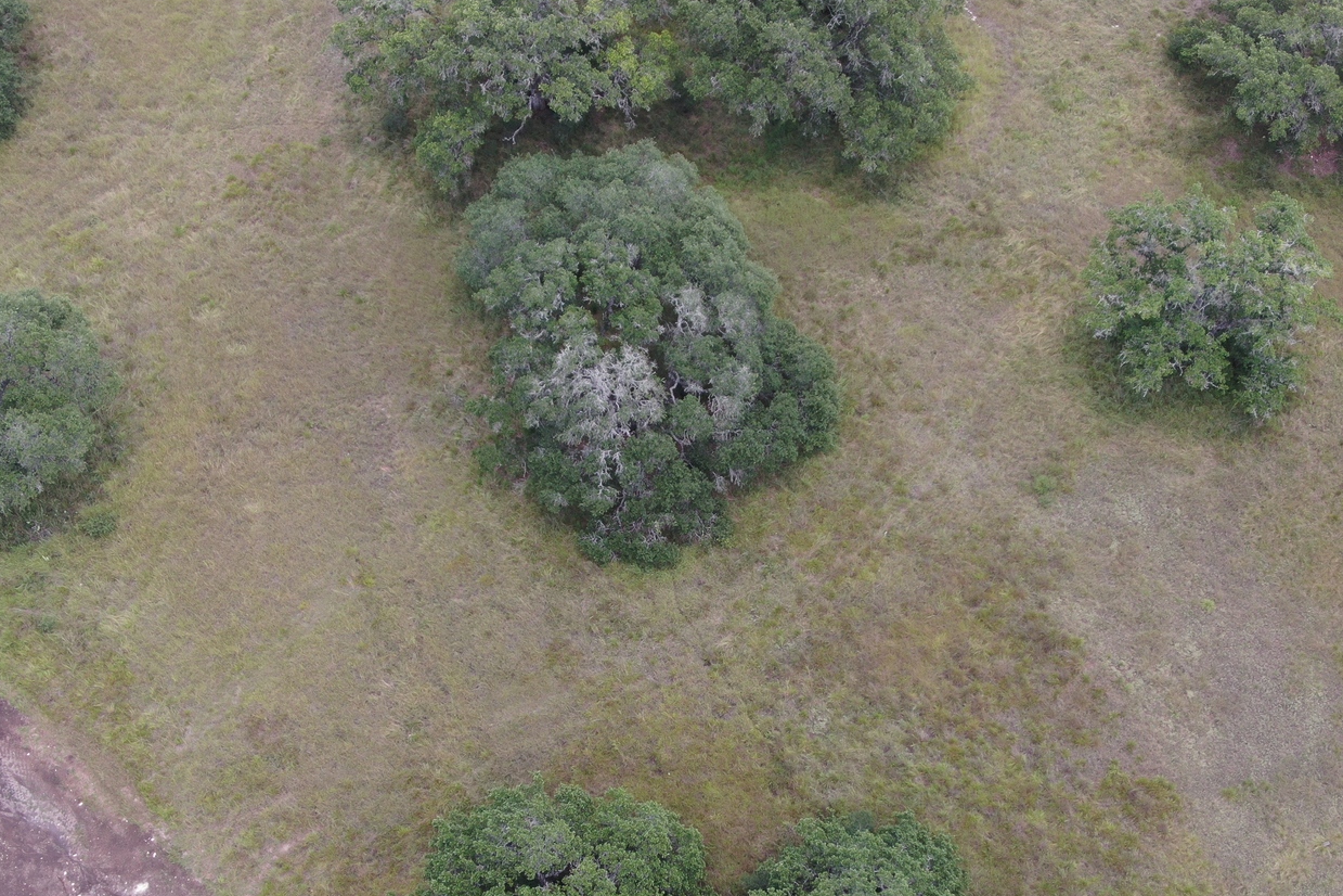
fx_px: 2164
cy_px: 585
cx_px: 685
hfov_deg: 34.5
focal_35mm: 58
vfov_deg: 23.3
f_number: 3.8
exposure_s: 1/120
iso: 100
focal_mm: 8.6
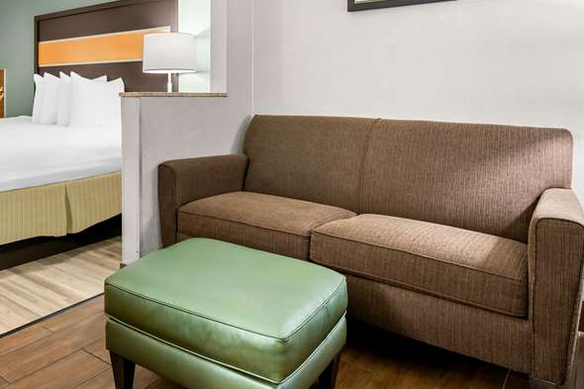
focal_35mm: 26
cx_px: 205
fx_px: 422
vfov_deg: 48.5
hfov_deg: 67.9
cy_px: 122
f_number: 8
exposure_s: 1.3
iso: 320
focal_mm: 15
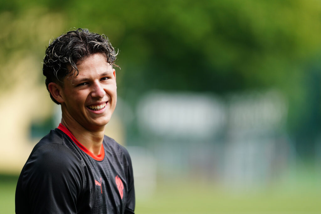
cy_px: 107
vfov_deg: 4.6
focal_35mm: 300
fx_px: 2675
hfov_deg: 6.9
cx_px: 160
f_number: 2.8
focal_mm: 300
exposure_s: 1/2500
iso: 500
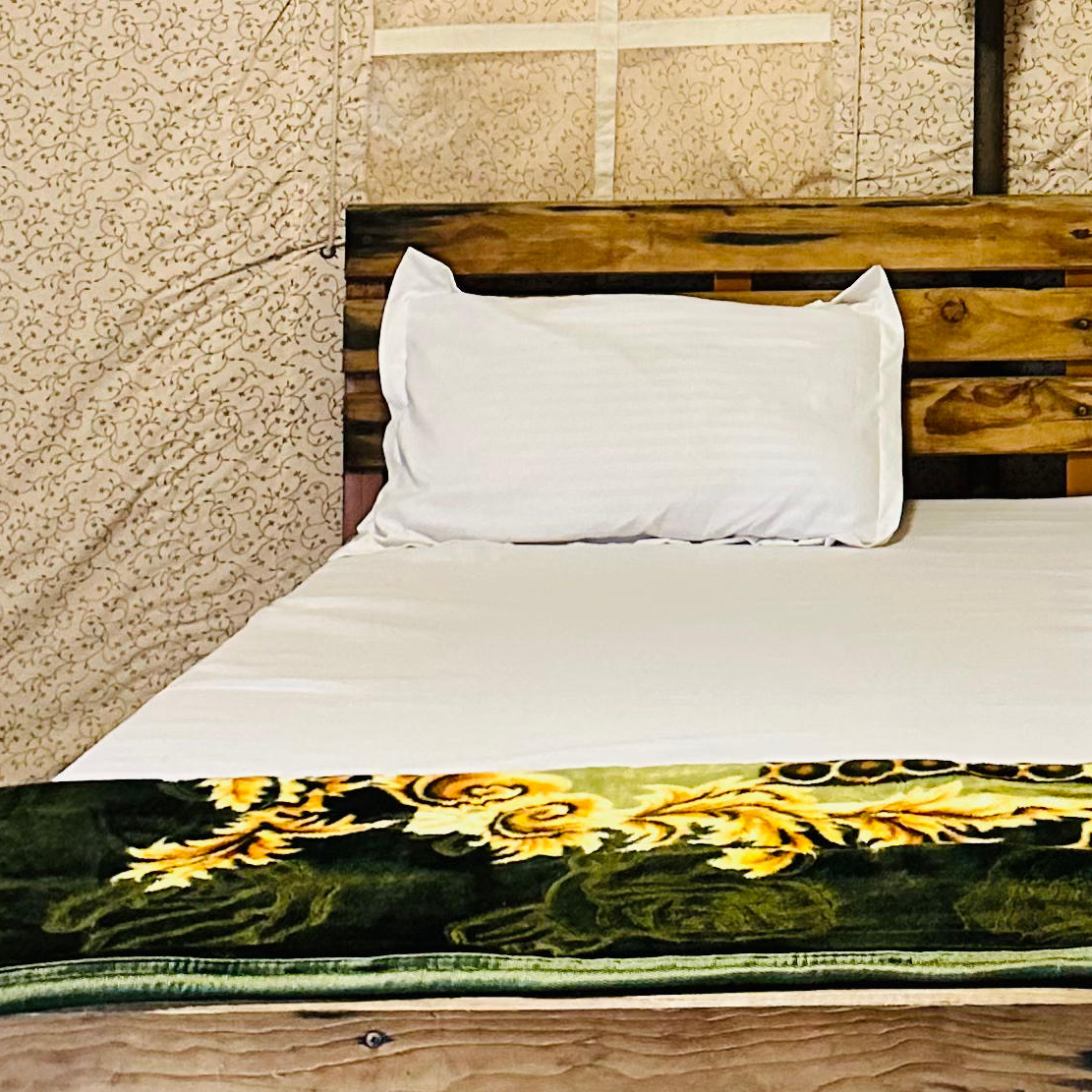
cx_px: 1134
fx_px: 2748
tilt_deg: +1.6
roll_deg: -0.5
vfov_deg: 21.4
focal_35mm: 77
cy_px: -80
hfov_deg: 21.5
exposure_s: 1/50
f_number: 1.78
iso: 800
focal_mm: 6.86
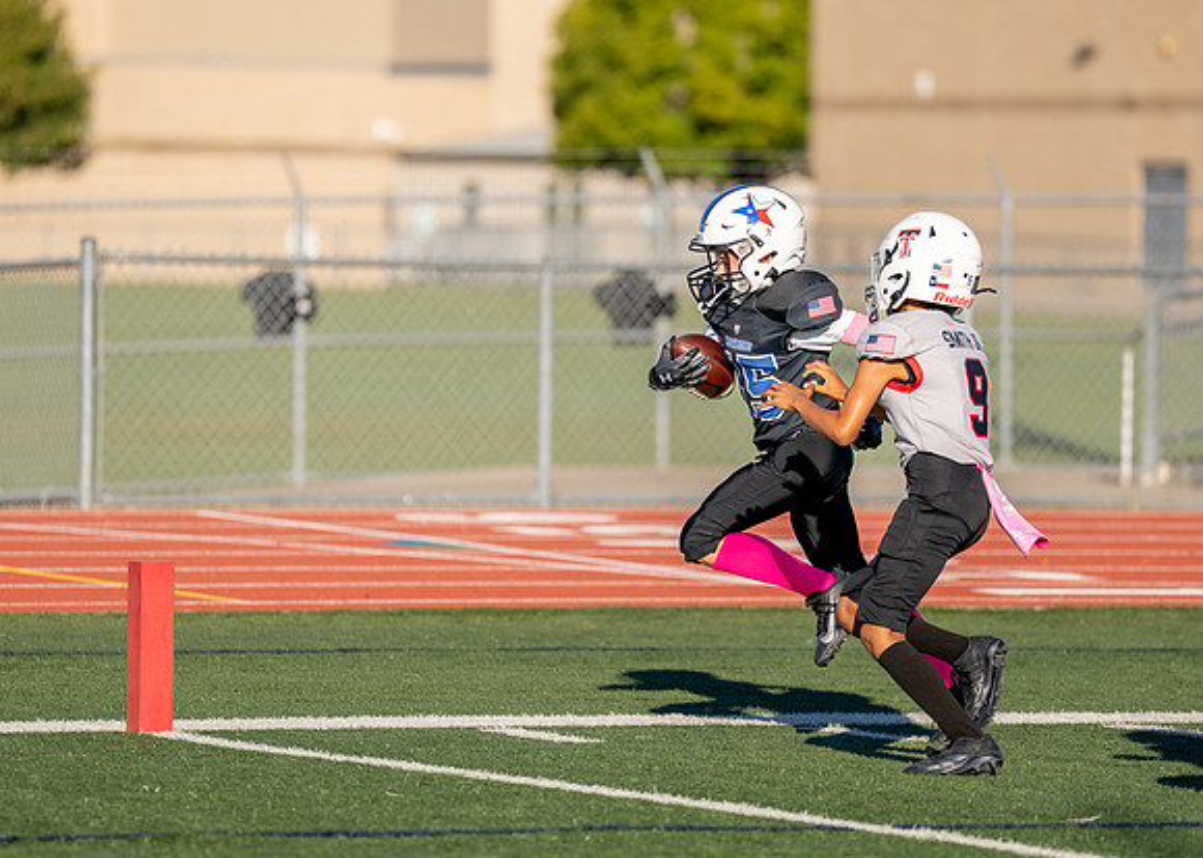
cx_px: 673
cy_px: 437
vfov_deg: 4.5
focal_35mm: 319
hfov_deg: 6.3
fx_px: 10901
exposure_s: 1/3200
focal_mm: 200
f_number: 2.8
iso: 160
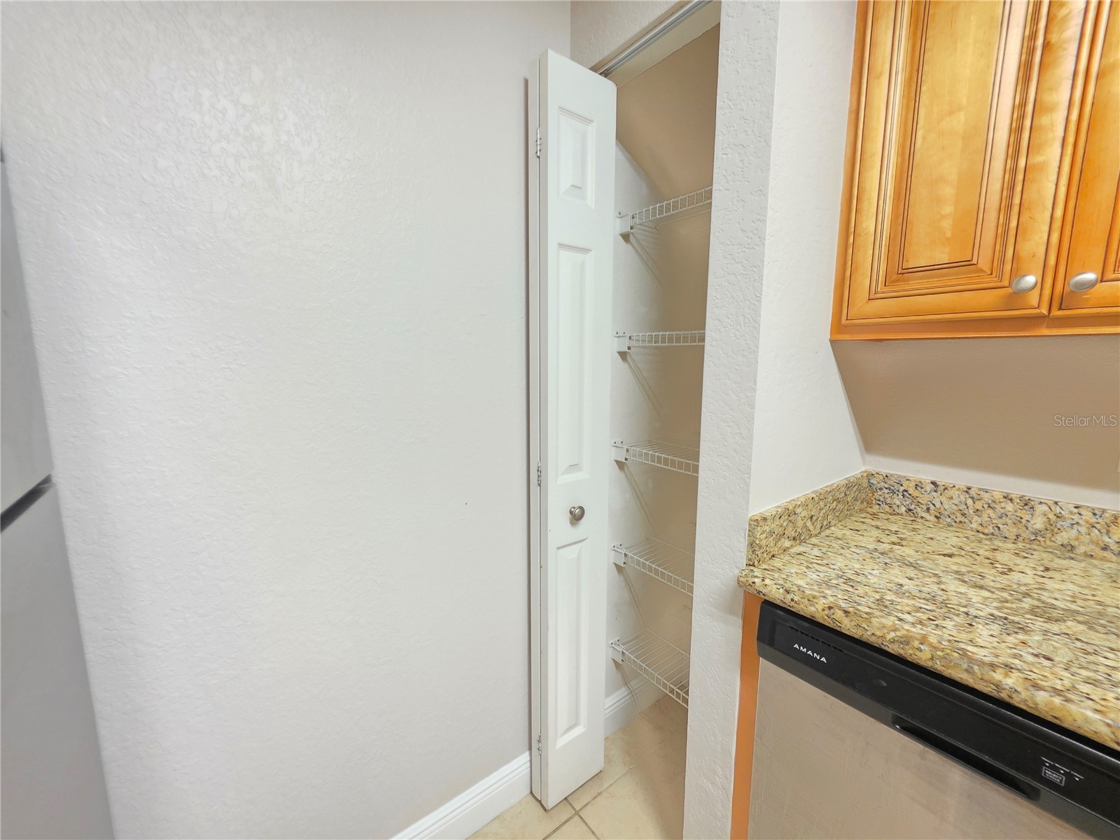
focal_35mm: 13
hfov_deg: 106.2
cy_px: 420
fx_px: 421
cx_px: 560
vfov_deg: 89.9
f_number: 1.9
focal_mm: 2.2
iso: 640
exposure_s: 1/60
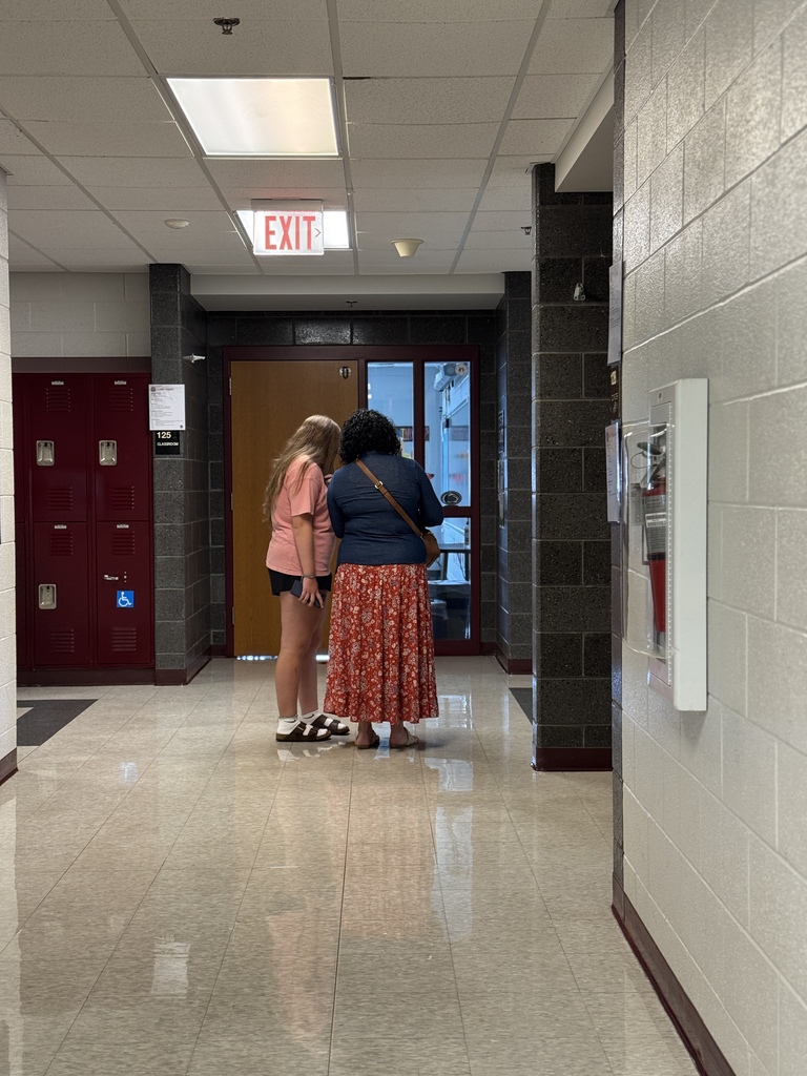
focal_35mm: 48
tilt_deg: -1.6
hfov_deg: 30.3
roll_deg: +1.7
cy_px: 538
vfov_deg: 39.7
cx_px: 404
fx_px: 1492
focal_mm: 6.76
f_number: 1.78
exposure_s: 1/60
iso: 250
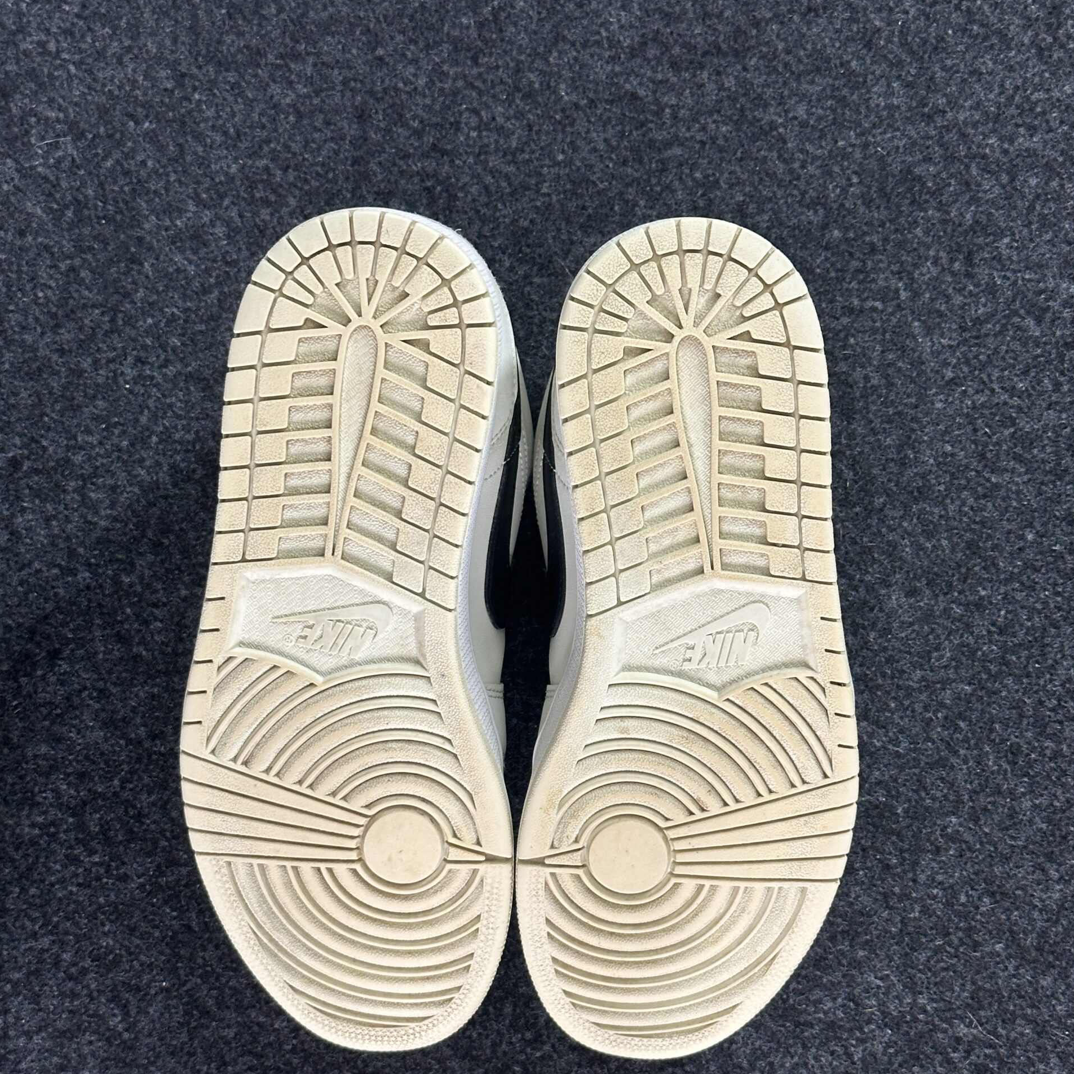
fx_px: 2001
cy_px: 681
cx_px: 540
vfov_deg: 29.9
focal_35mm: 57
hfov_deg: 30.0
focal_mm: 6.86
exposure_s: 1/50
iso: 160
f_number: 1.78
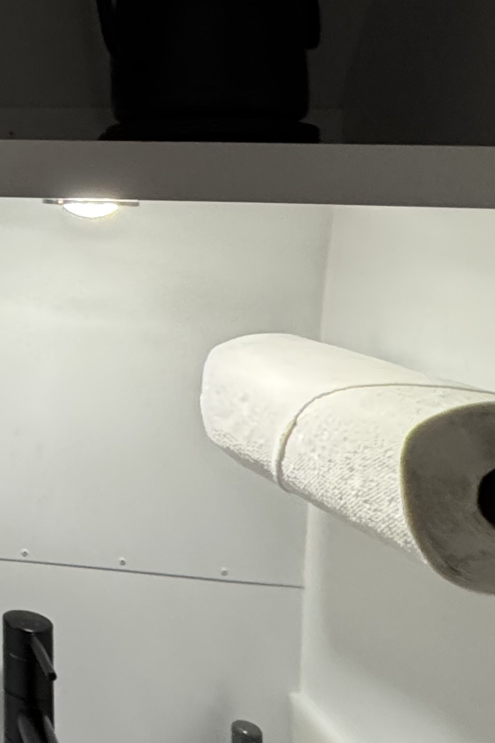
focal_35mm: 48
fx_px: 990
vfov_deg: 38.8
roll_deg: -1.0
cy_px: 100
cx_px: -374
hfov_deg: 20.6
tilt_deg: +3.6
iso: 320
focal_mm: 2.22
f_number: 2.2
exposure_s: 1/54
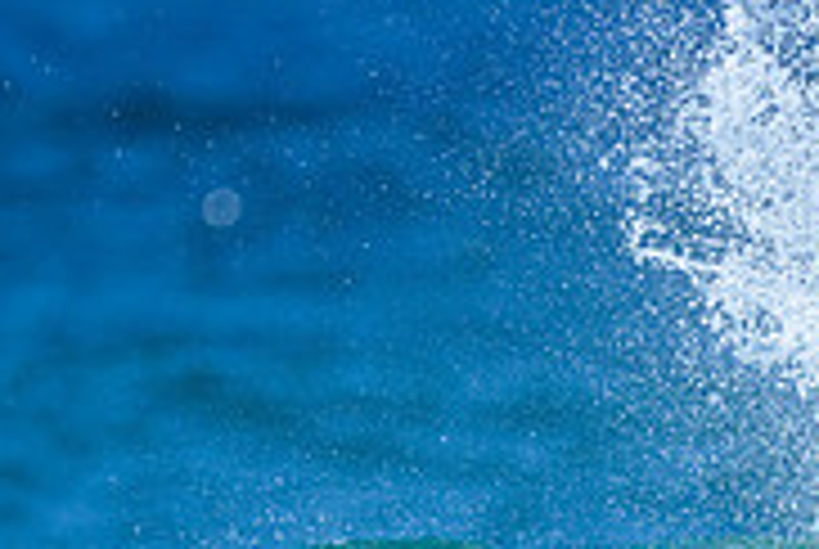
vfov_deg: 0.4
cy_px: 734
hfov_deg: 0.6
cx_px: 526
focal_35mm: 3499
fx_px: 79731
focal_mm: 800
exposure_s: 1/2500
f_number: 6.3
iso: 360
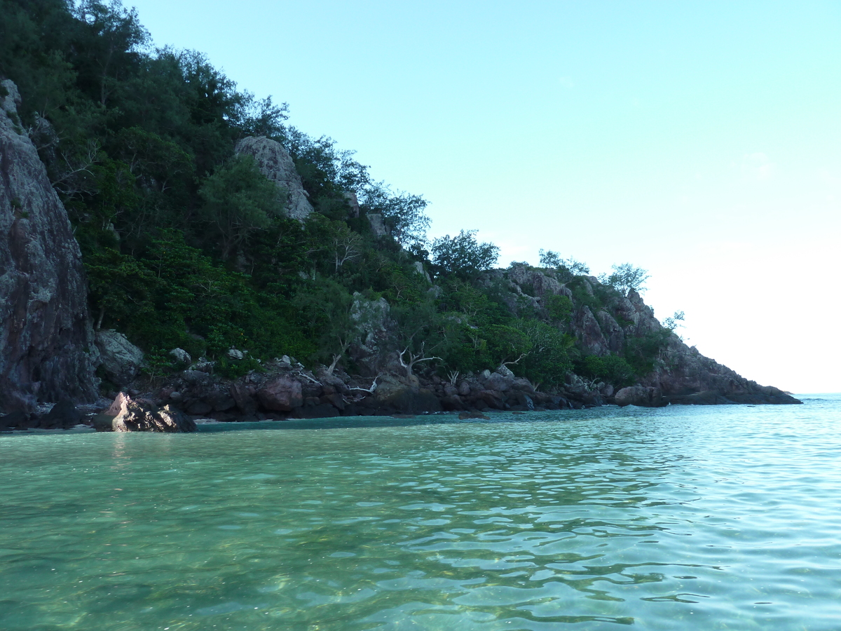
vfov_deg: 54.9
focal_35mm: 25
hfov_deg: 69.4
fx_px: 607
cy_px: 316
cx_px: 420
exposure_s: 1/125
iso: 80
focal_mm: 4.1
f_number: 4
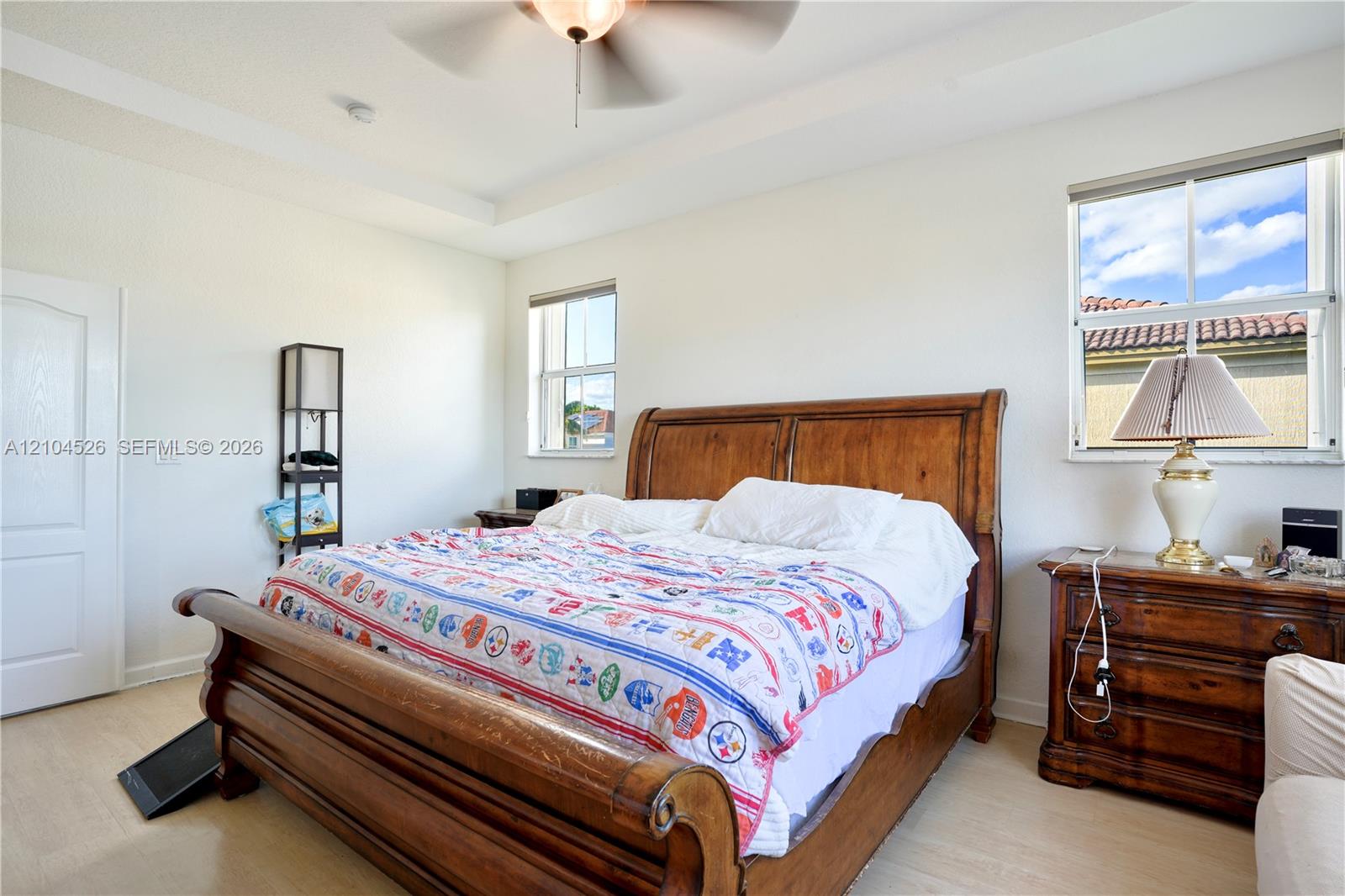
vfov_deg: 70.4
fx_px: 635
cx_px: 672
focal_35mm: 17
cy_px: 448
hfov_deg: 93.3
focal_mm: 17
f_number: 7.1
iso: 100
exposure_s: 1/800
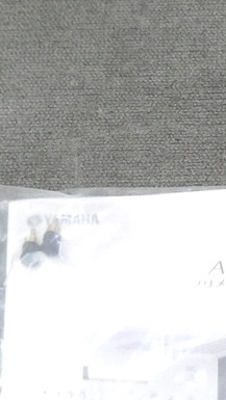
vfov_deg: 10.7
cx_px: 268
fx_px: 2138
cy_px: 352
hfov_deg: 6.0
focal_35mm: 201
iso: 1000
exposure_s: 1/80
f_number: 4.6
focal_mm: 13.2
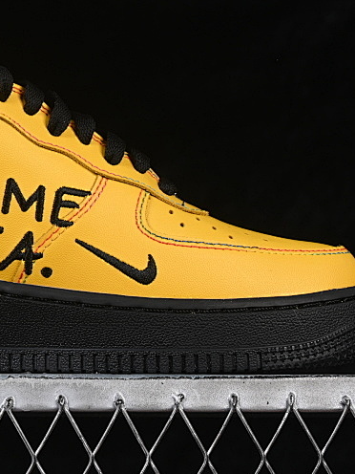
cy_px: 160
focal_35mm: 157
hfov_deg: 9.4
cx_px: 19
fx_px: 2147
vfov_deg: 12.6
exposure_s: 1/80
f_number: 8
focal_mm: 50
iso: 160
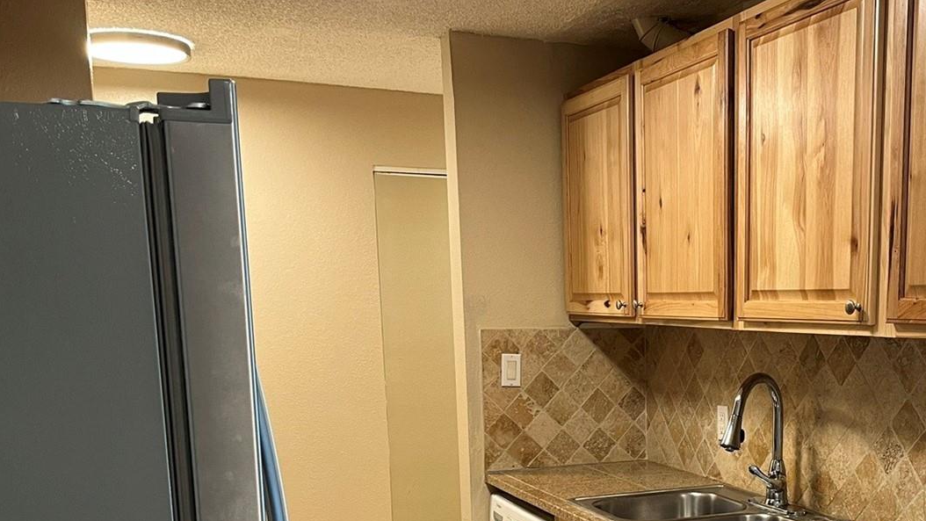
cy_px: 498
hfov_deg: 46.0
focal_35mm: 43
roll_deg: +0.1
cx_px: 673
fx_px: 1056
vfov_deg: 26.5
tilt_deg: -9.3
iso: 125
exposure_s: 1/60
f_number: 1.6
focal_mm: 5.1
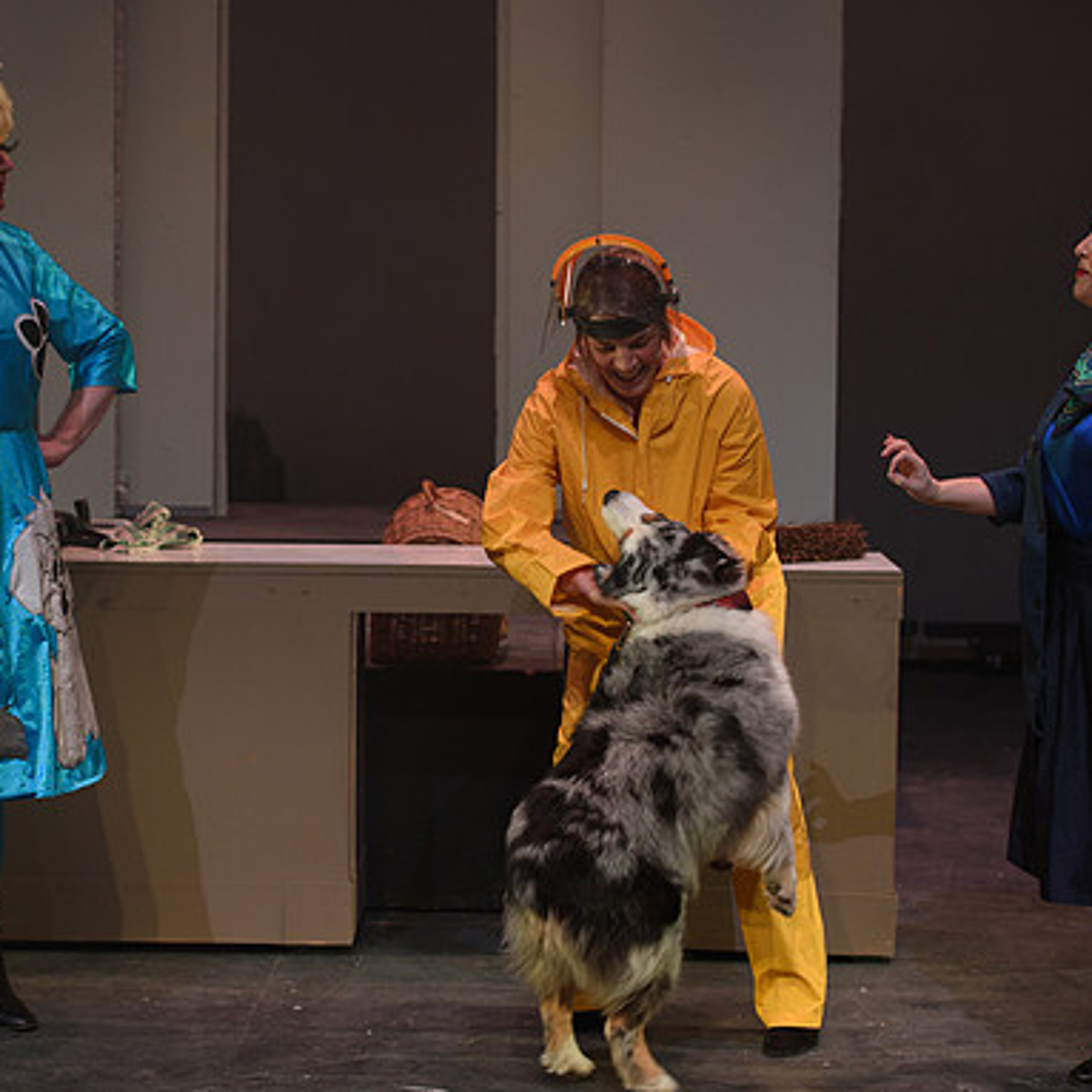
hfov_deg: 19.3
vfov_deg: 19.3
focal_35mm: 90
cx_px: 422
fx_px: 3212
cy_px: 545
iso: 800
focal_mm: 70
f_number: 2.8
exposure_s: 1/160
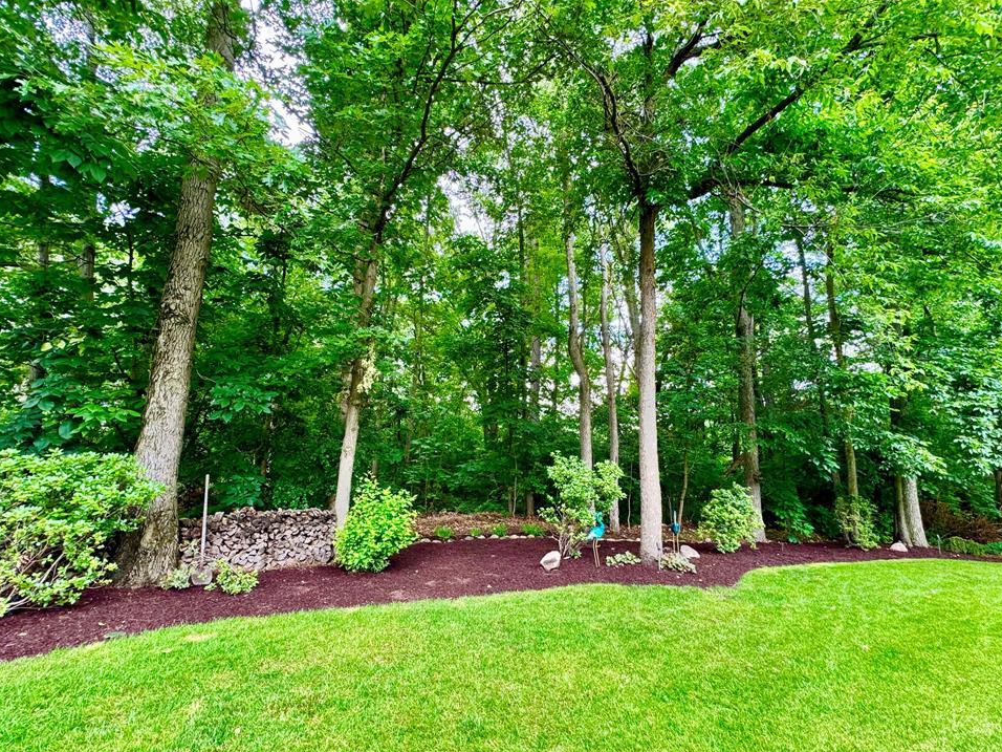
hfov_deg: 98.2
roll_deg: -2.2
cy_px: 402
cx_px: 501
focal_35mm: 15
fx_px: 434
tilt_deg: +9.3
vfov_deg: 81.6
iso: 100
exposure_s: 1/99
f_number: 2.2
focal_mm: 2.22
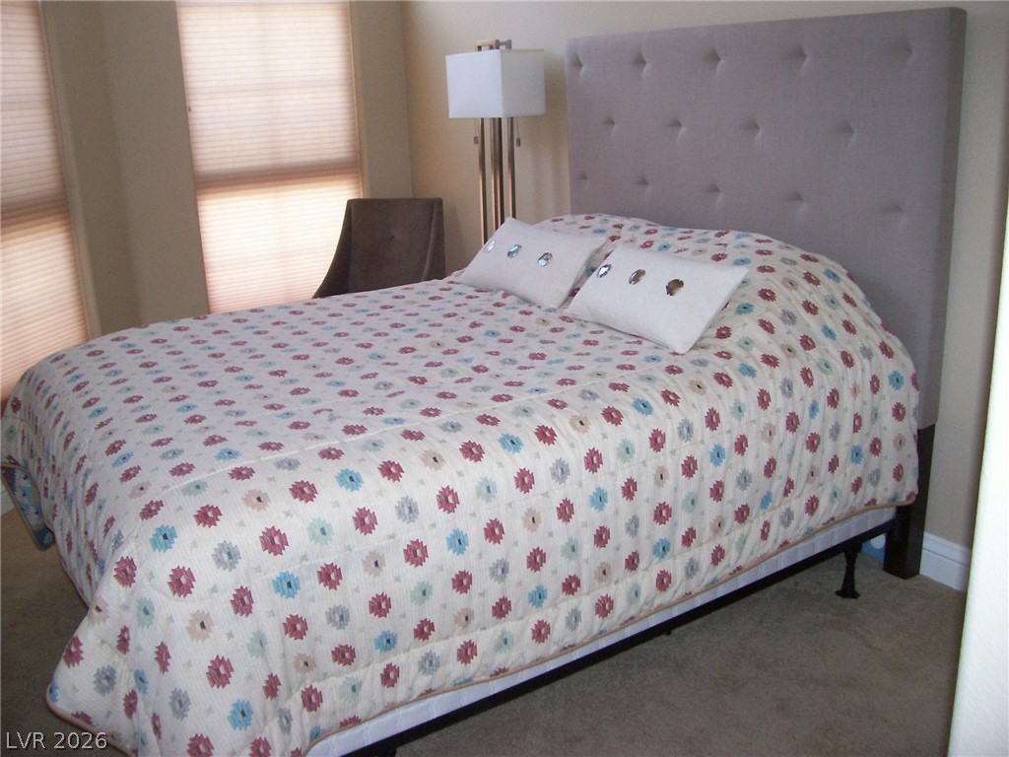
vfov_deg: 41.8
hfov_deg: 54.0
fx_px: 991
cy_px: 378
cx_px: 504
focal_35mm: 34
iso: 140
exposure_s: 1/112
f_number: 2.7
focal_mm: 5.6
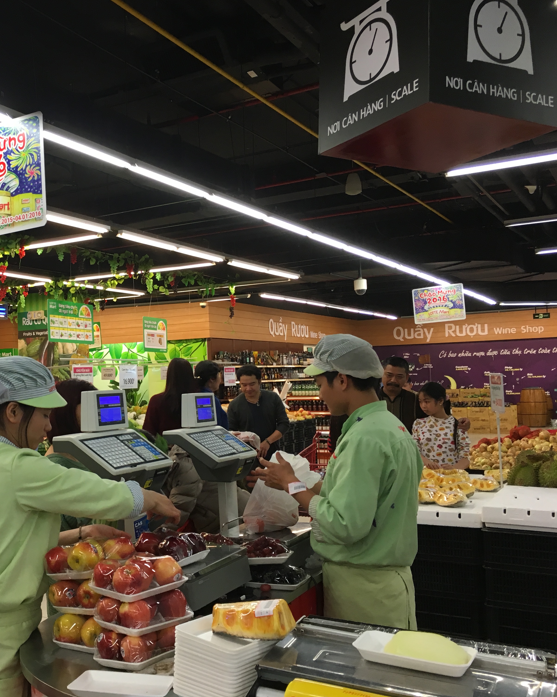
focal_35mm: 38
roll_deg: +1.9
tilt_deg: +3.0
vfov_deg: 47.9
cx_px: 96
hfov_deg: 37.5
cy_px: 348
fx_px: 783
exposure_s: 1/33
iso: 40
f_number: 2.2
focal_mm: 4.15
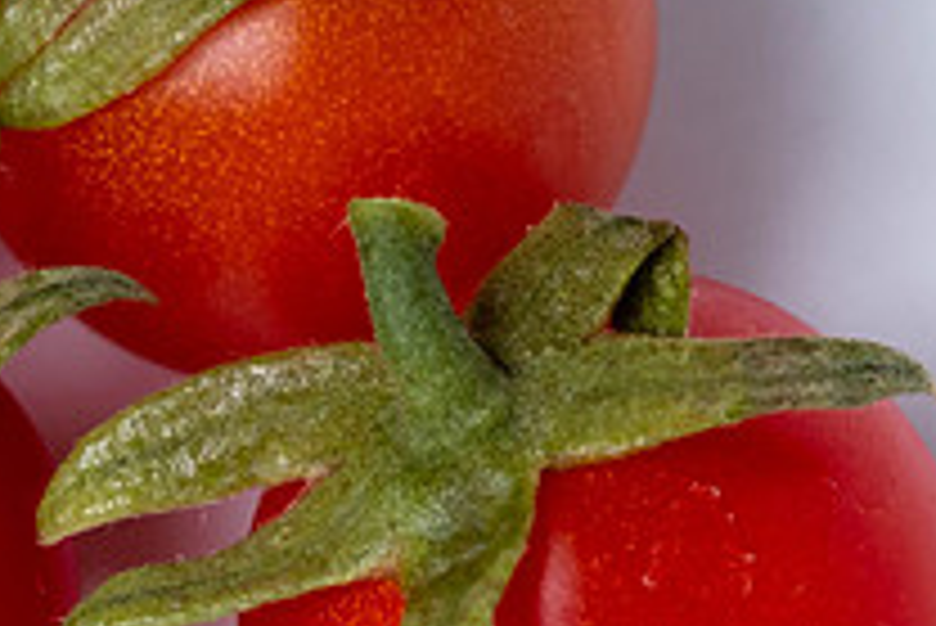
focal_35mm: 440
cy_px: 195
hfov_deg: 4.7
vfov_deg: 3.1
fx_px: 11448
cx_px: -135
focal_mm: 100
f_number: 11
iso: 200
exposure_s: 1/250
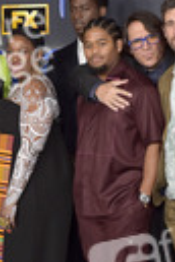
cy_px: 162
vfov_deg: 13.8
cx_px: 9
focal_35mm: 149
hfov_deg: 9.2
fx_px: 1086
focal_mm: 48
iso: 2000
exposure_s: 1/250
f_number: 6.3
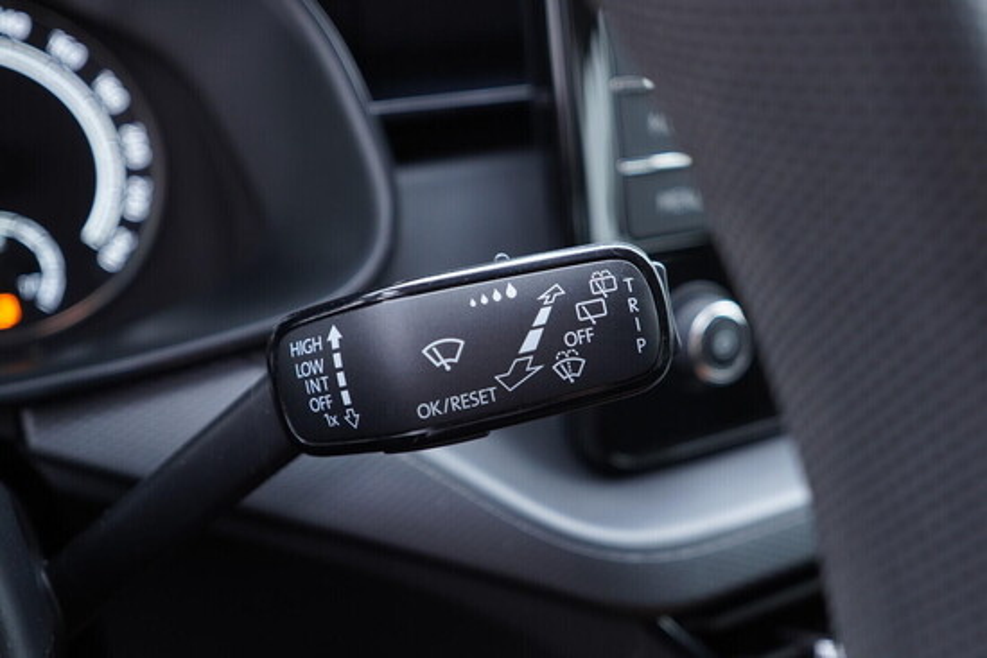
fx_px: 987
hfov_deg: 53.1
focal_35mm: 36
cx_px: 494
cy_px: 329
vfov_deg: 36.9
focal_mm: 24
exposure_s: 1/40
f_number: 2.8
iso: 400
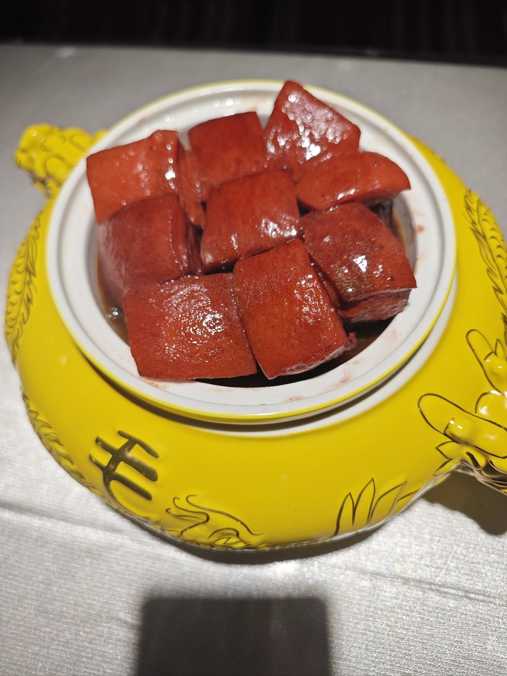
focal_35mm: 23
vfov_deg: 73.9
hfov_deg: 58.9
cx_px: 254
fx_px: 449
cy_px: 338
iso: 100
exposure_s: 1/476
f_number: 1.9
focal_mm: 8.7
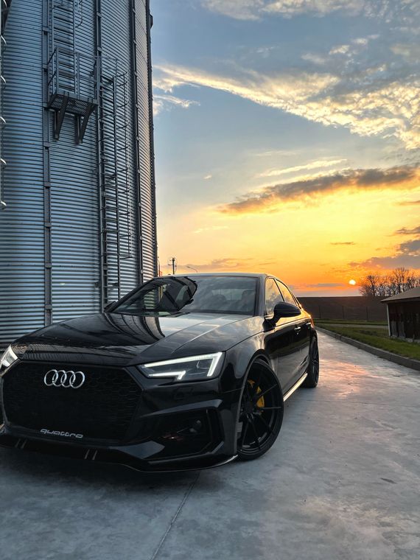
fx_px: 421
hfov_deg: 53.1
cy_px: 280
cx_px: 210
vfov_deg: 67.3
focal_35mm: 26
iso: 32
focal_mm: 4.2
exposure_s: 1/1575
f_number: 1.6
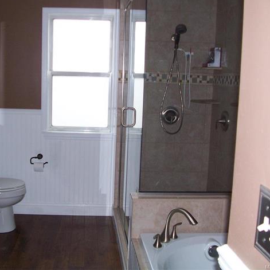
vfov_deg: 40.0
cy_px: 133
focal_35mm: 42
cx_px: 99
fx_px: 371
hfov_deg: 39.7
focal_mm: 6
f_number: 2.8
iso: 140
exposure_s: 1/60
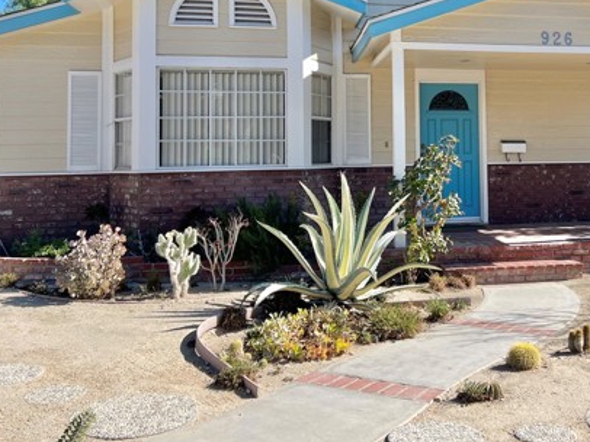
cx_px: 446
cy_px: 119
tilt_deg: +1.7
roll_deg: +0.8
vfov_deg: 34.5
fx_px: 698
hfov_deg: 44.2
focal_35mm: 41
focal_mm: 5.7
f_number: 1.5
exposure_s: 1/2994
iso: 50
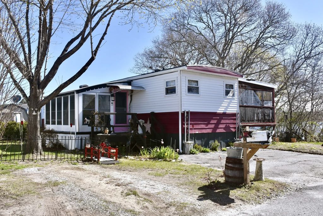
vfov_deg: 40.0
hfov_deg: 57.2
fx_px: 296
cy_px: 108
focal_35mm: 33
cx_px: 162
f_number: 8
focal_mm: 22
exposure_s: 1/500
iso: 280
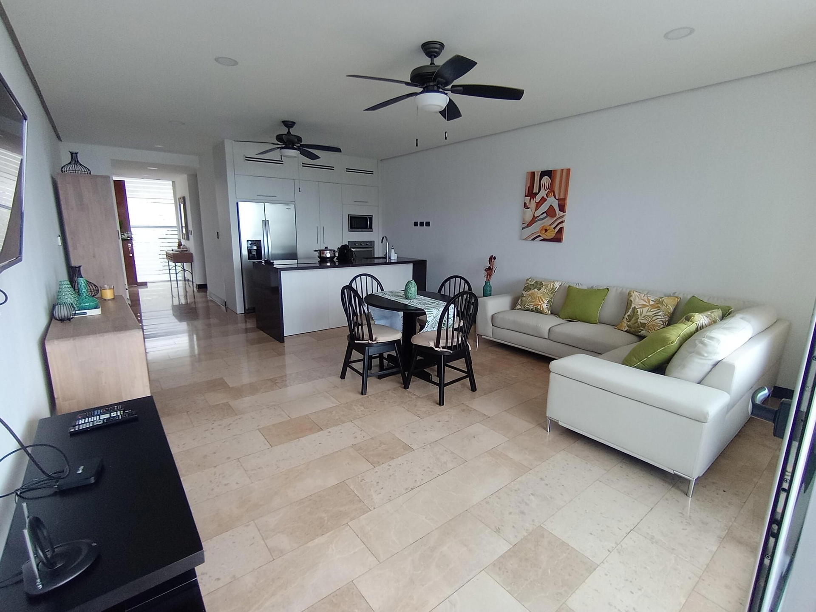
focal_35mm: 17
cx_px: 408
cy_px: 306
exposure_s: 1/120
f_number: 2.2
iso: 178
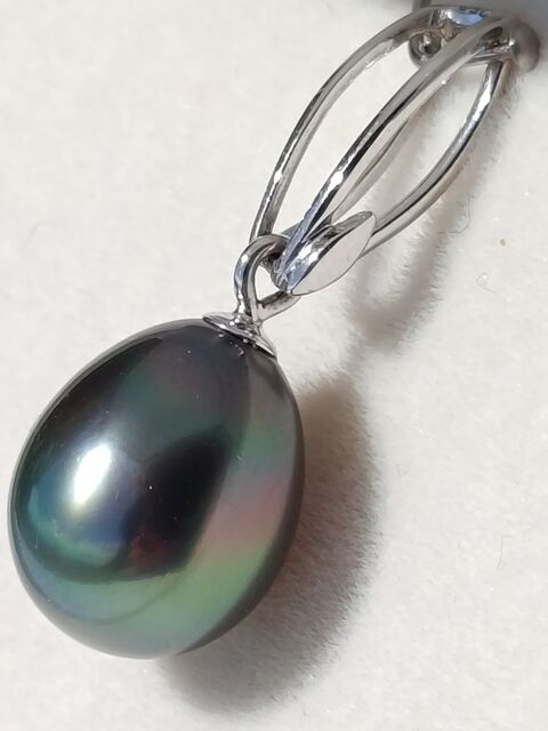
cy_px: 366
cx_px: 274
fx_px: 5024
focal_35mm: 238
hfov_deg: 6.2
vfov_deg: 8.3
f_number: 1.7
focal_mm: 5.24
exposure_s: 1/1183
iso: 50
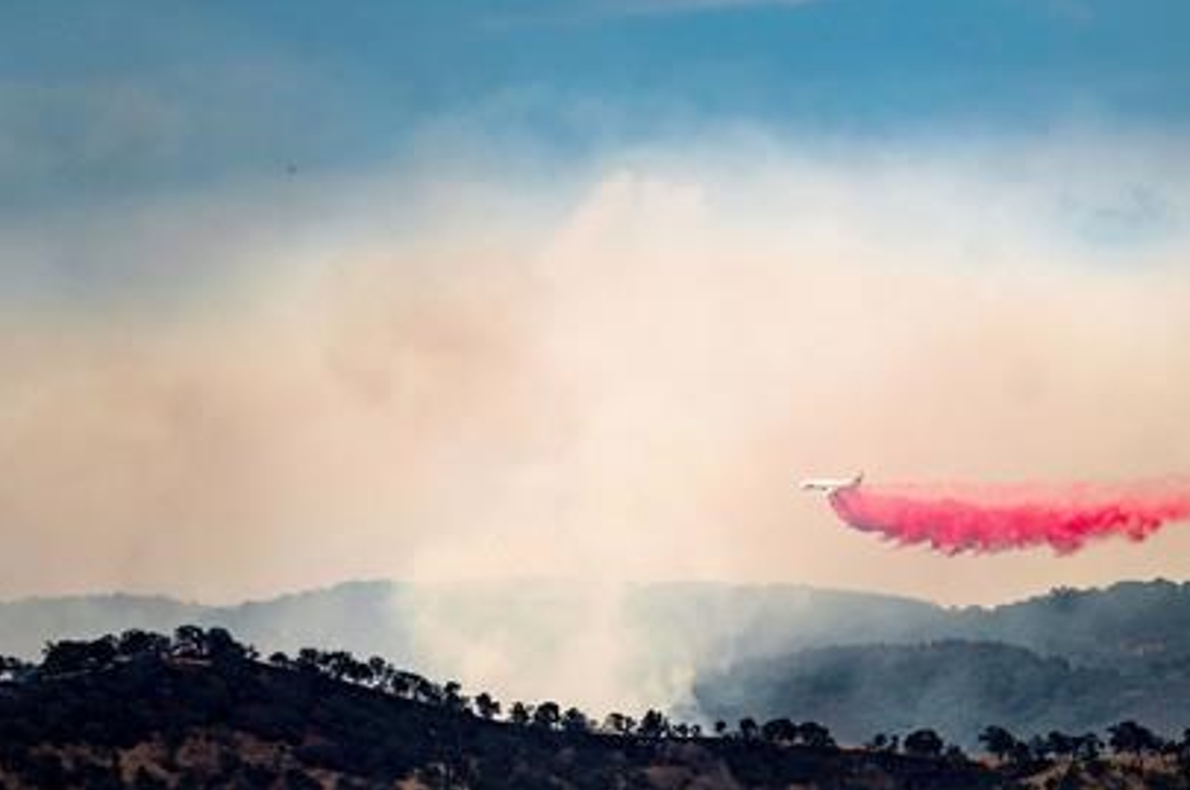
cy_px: 581
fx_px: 15880
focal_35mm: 481
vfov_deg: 2.9
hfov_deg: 4.3
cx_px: 711
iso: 100
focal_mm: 300
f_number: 4.8
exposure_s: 1/8000
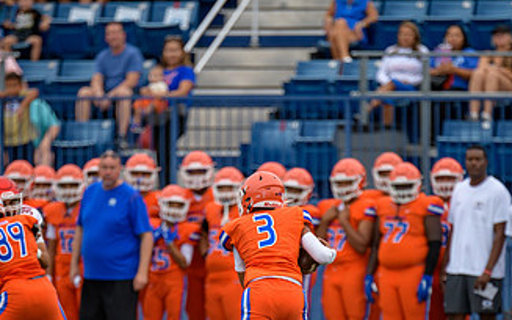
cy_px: 300
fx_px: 7573
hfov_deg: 3.9
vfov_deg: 2.4
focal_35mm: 543
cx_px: 243
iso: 560
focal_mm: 300
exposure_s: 1/800
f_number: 2.8
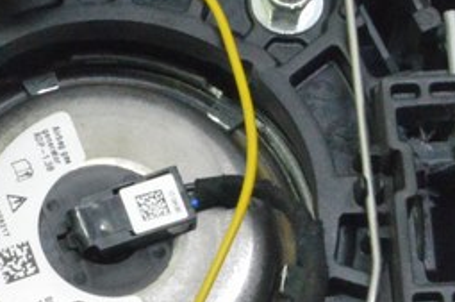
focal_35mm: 181
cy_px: 231
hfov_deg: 11.2
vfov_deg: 7.5
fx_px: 2283
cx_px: -25
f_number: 20
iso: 6400
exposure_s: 1/20
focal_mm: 30
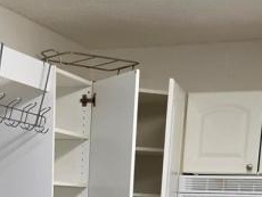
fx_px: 727
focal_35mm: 96
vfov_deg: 13.6
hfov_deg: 20.3
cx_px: 71
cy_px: 370
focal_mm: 5.4
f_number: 1.8
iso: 160
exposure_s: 1/120
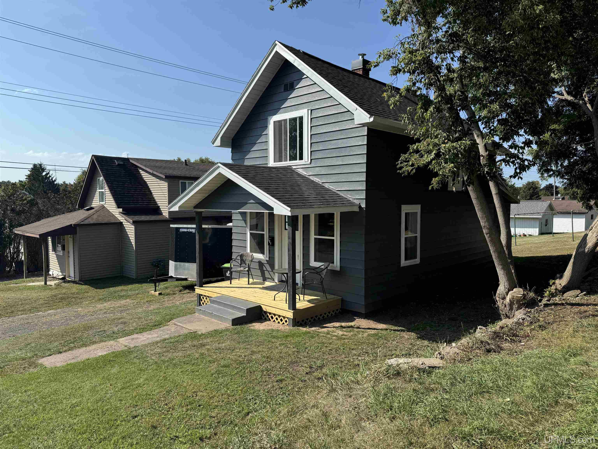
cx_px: 299
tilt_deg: -3.8
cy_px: 224
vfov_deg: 56.8
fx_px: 415
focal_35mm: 24
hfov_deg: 71.6
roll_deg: +0.5
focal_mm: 6.76
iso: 80
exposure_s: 1/4049
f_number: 1.78
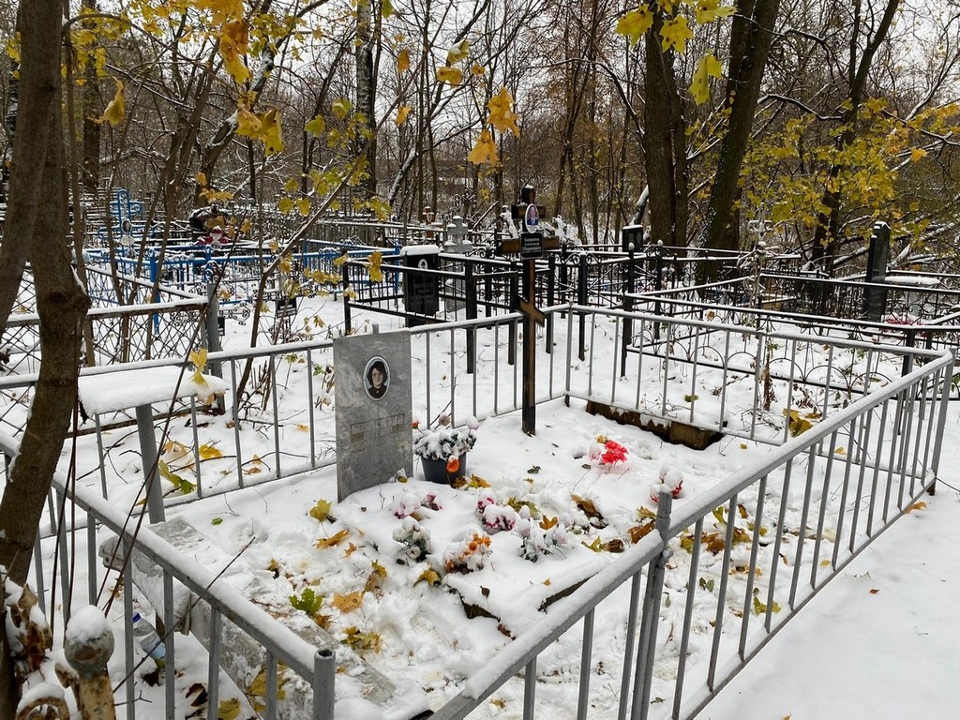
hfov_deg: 67.3
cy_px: 360
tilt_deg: -10.5
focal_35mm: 26
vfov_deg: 53.1
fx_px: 721
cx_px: 480
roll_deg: -1.9
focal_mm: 4.25
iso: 32
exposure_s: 1/122
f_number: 1.8
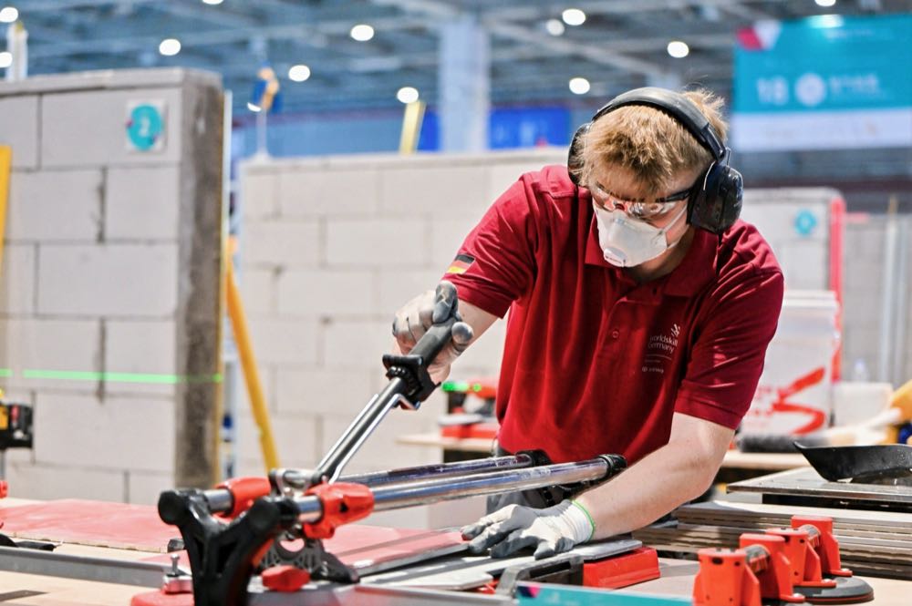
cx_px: 456
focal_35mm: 70
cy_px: 303
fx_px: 1772
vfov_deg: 19.4
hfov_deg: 28.9
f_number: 2.8
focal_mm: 70
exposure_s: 1/250
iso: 3200
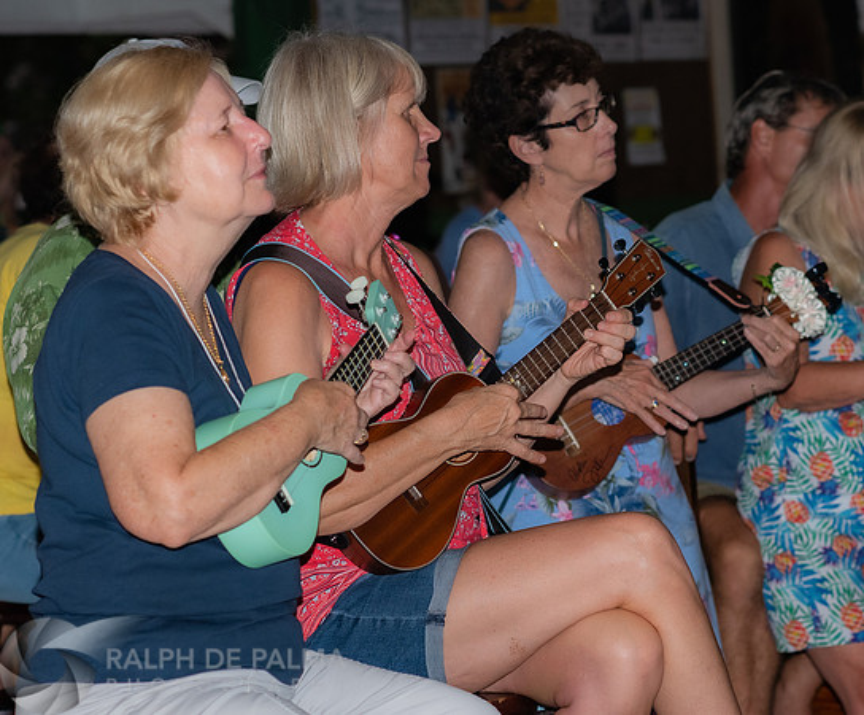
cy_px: 325
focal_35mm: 146
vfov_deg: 10.8
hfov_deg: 13.0
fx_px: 3771
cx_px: 648
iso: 1250
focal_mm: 85
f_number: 4
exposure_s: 1/125
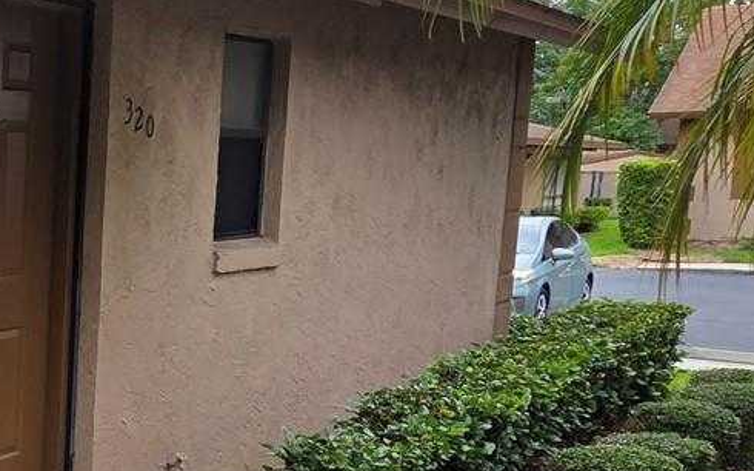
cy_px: 303
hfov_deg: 30.9
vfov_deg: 28.4
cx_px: -295
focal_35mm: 45
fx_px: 924
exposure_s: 1/963
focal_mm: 2.2
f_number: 2.2
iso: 50
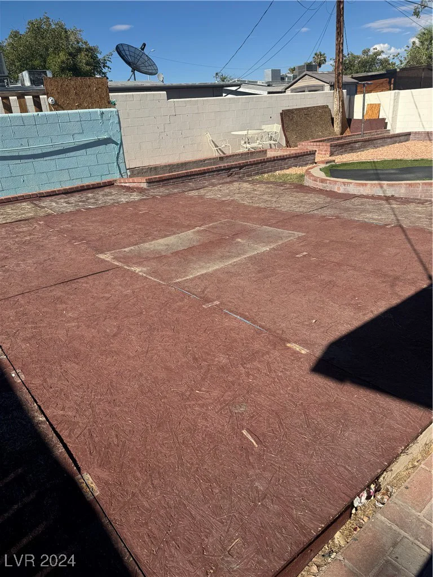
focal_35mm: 24
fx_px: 400
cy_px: 288
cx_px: 216
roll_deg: +5.2
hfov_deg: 56.8
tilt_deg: -23.1
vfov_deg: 71.6
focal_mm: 6.76
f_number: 1.78
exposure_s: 1/5348
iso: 80
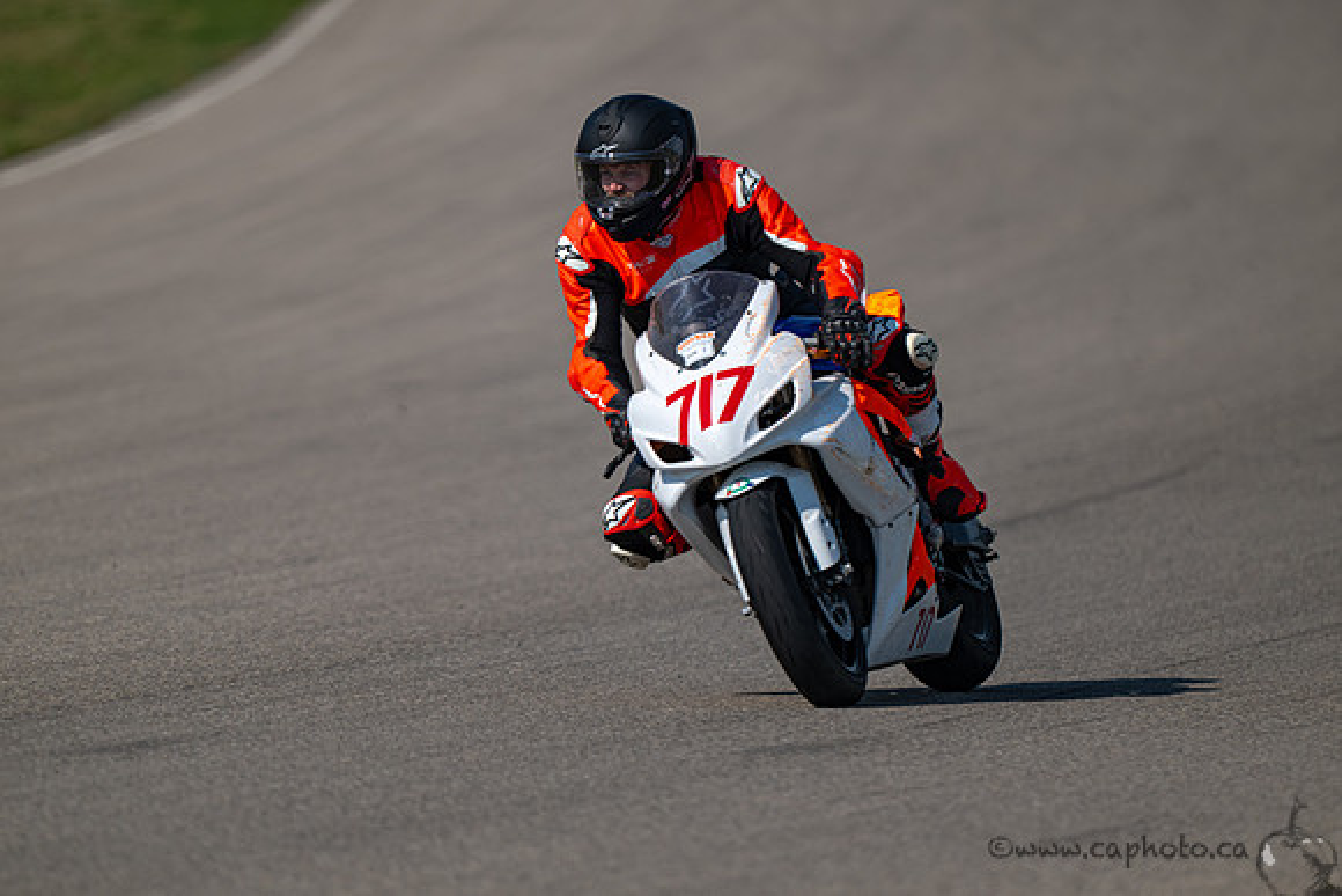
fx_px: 22371
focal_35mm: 600
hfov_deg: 3.4
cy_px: 448
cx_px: 671
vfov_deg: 2.3
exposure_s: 1/1250
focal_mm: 600
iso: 110
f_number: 6.3
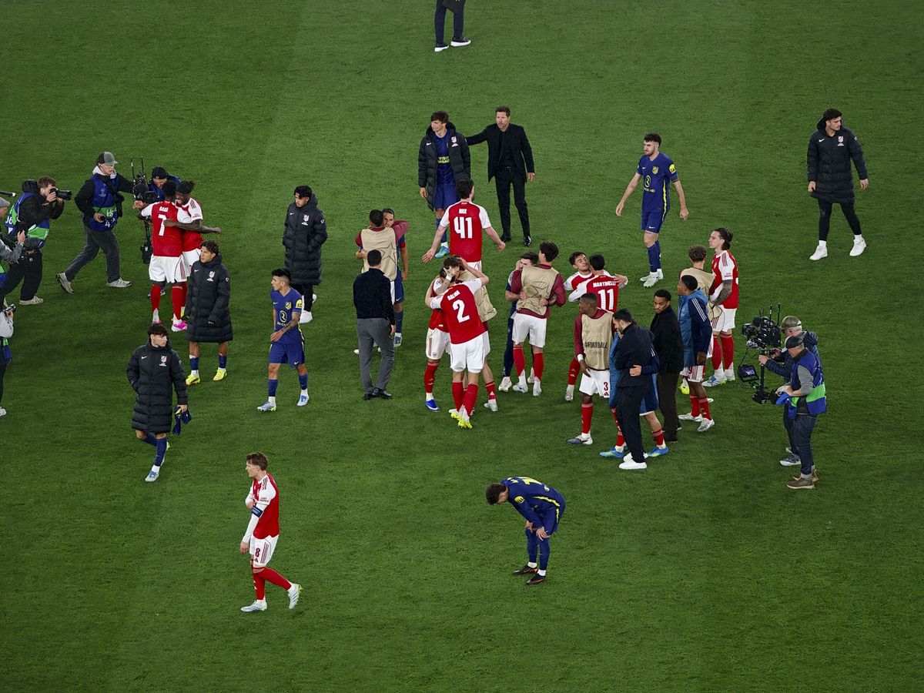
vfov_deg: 5.0
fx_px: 8008
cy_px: 346
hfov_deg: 6.6
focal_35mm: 300
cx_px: 462
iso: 1000
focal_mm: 20.1
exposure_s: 1/400
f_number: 2.2
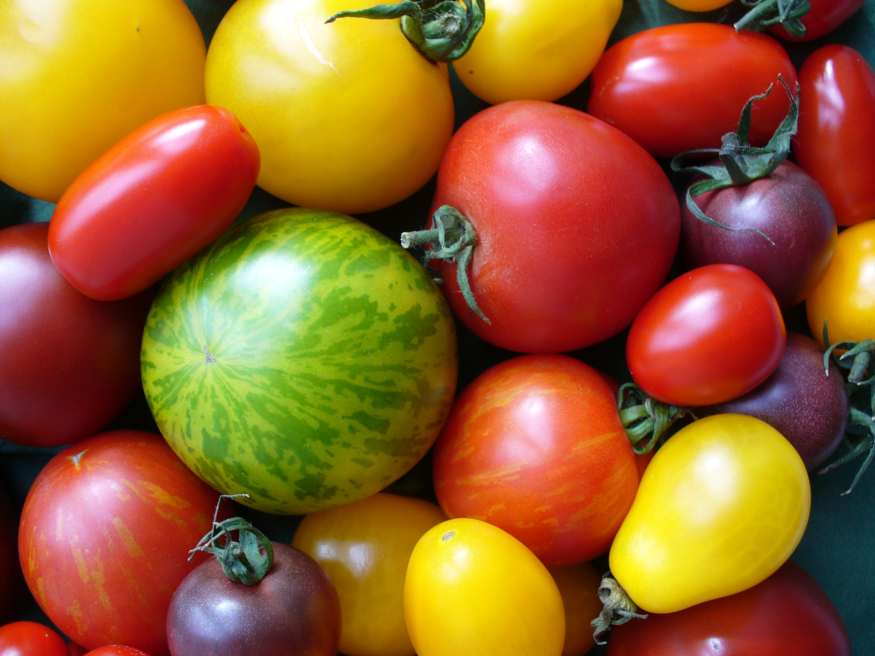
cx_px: 438
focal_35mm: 37
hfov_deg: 50.1
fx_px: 935
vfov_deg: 38.7
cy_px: 328
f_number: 2.8
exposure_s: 1/50
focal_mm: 6.1
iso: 80
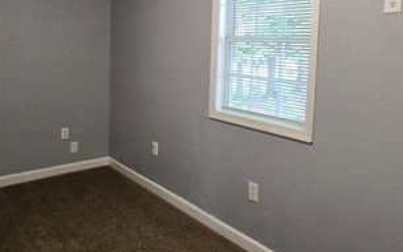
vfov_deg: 42.0
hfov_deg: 64.6
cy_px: 68
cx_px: 200
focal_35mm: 29
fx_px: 319
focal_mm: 2.2
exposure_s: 1/60
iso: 320
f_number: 2.2
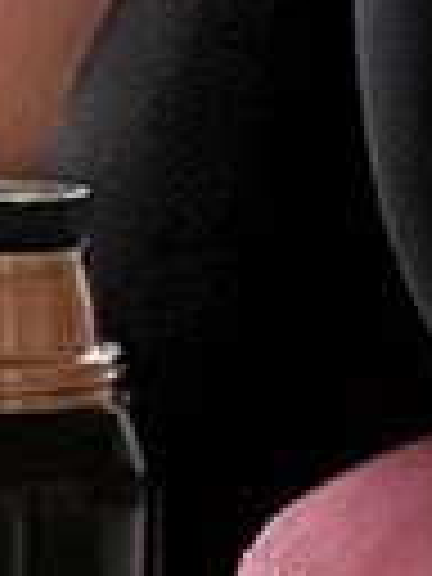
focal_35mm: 600
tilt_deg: -8.9
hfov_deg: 2.5
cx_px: 234
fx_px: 9984
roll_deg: -0.5
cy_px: 612
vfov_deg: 3.3
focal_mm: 9
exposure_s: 1/91
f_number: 2.8
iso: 200
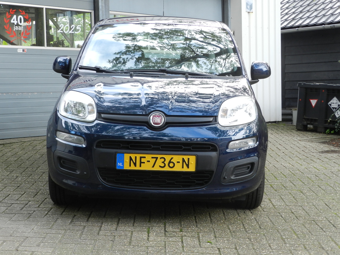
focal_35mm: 60
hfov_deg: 32.2
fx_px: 589
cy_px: 128
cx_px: 170
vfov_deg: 24.4
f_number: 4.6
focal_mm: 10.7
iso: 160
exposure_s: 1/40
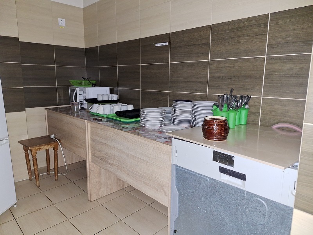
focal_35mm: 23
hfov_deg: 73.9
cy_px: 118
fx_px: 208
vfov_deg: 58.9
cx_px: 156
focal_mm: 5.54
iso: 250
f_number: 1.8
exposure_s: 1/25
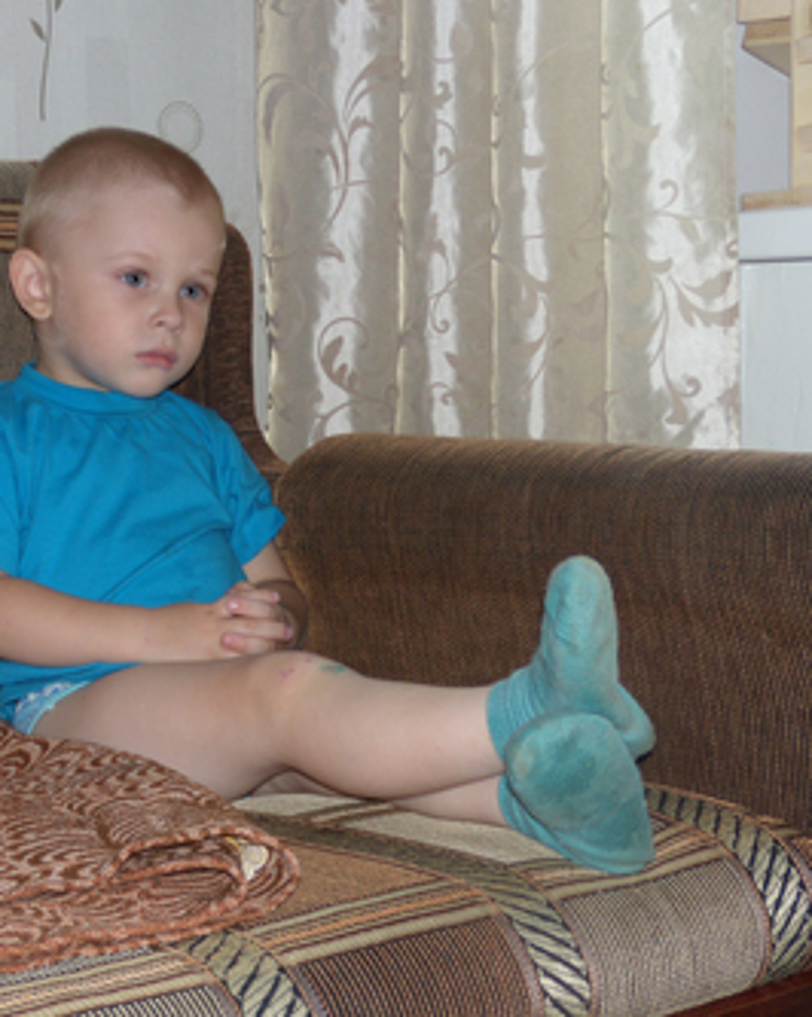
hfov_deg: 23.0
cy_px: 510
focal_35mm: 66
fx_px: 1984
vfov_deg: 28.7
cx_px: 253
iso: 80
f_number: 3.8
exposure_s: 1/30
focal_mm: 8.8
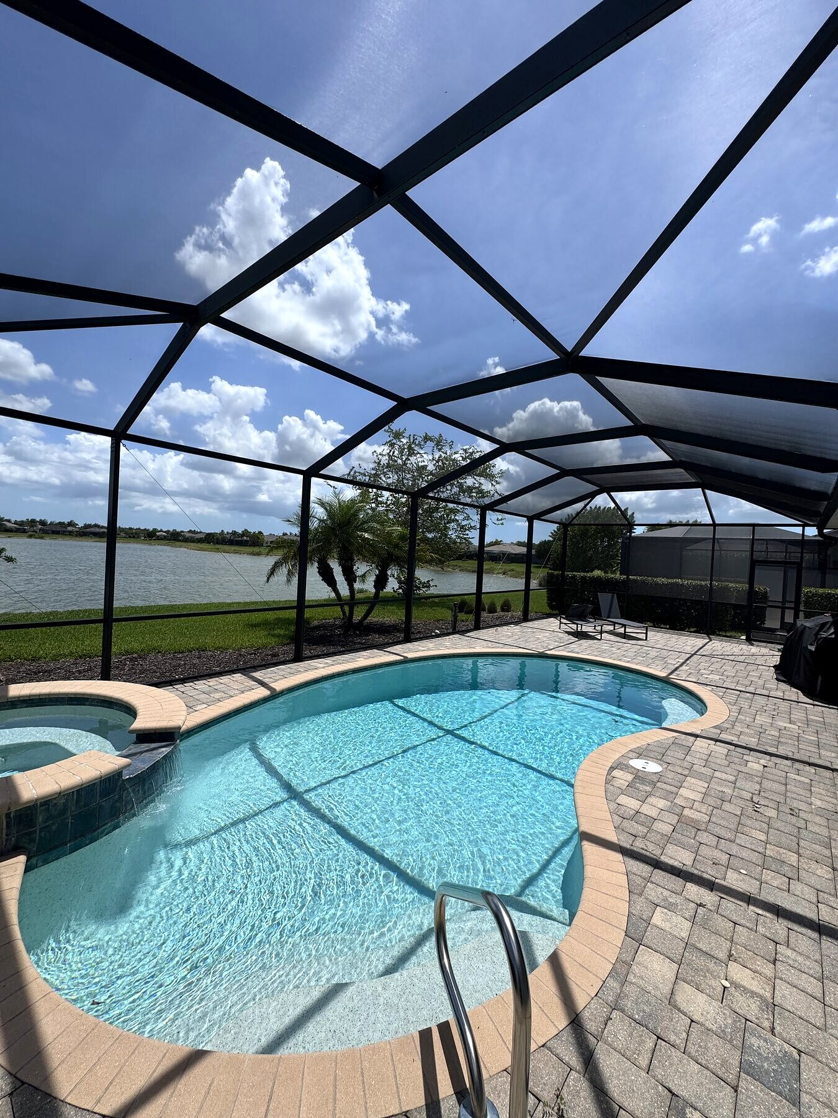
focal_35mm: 14
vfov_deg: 102.1
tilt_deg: +0.3
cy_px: 559
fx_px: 452
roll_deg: -2.1
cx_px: 419
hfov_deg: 85.7
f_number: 2.2
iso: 40
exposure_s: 1/2028
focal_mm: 2.22
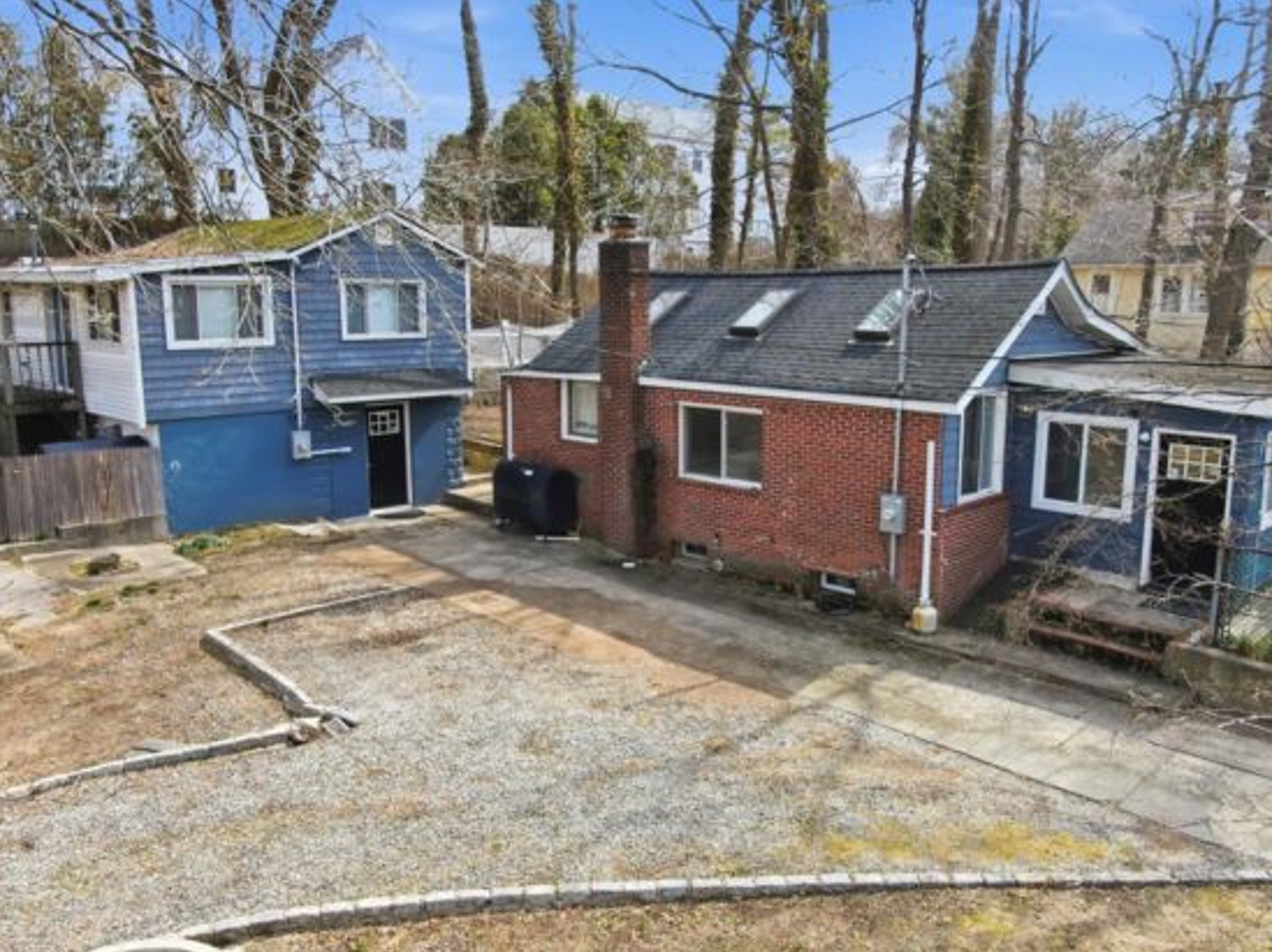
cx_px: 663
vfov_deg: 49.7
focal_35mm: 28
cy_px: 479
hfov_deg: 63.5
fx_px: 1028
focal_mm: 4.4
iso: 100
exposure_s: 1/240
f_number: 2.8
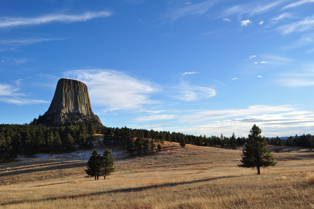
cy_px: 104
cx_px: 157
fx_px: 235
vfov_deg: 47.8
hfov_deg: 67.4
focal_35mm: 27
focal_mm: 18
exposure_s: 1/250
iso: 200
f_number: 10
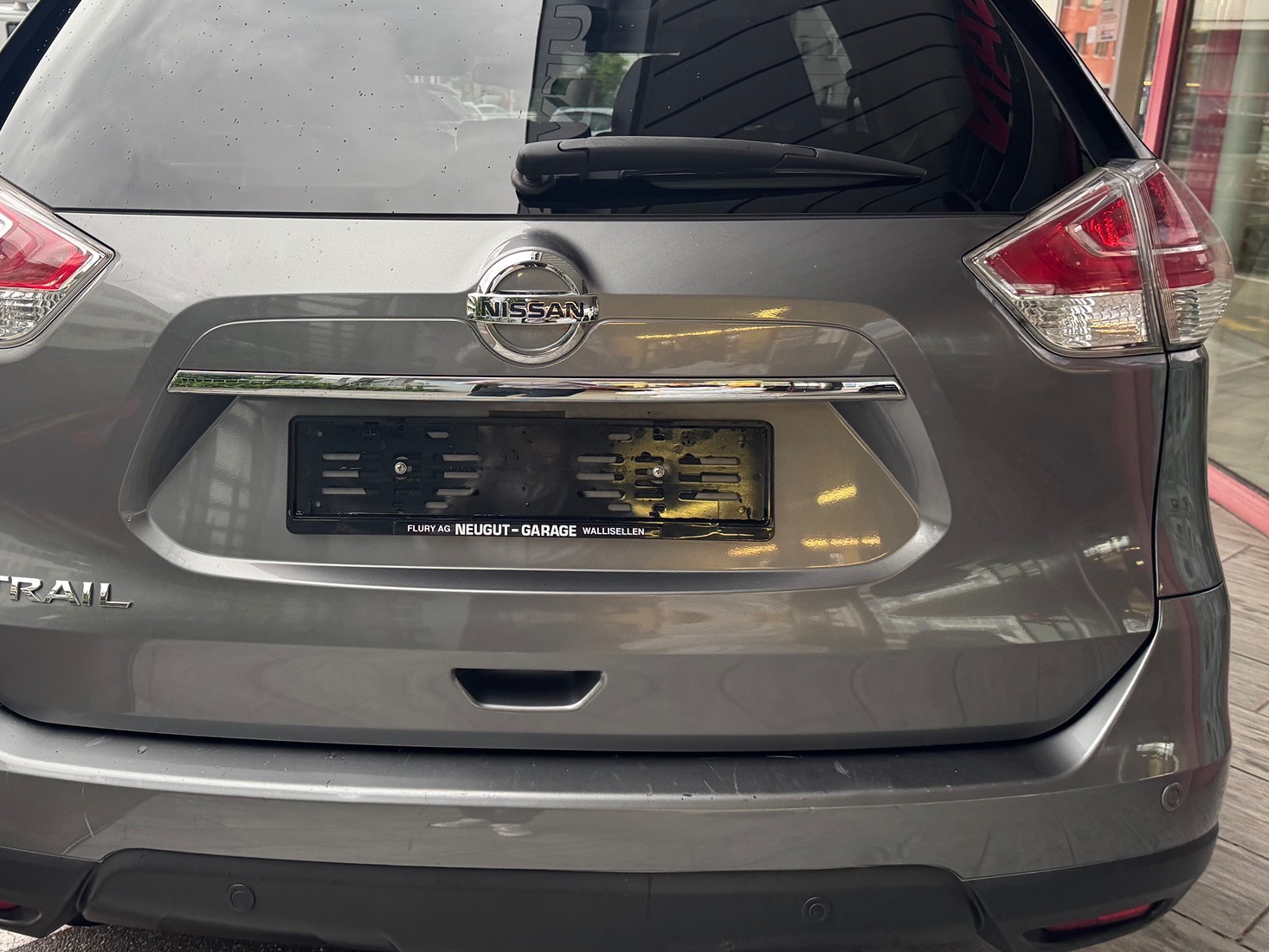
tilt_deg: -16.2
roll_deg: -2.4
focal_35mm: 33
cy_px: 357
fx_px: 1210
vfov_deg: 42.6
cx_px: 459
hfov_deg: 54.6
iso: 160
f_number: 1.78
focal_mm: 6.76
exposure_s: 1/121
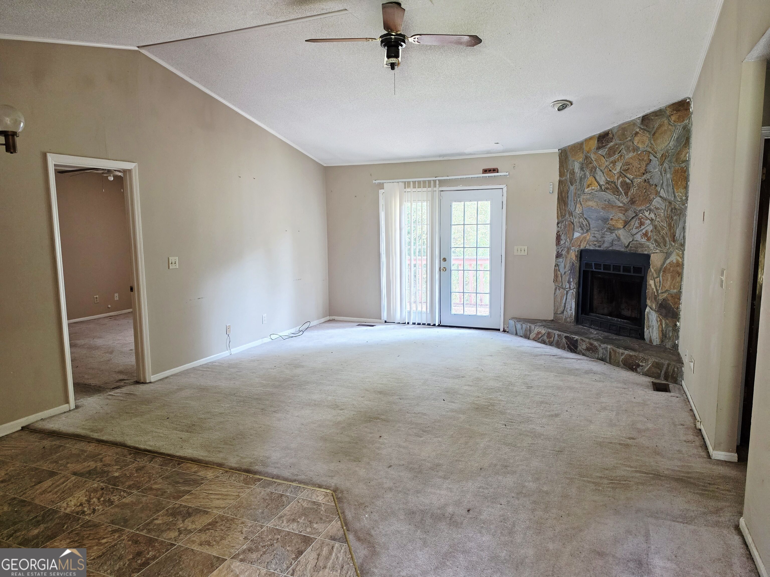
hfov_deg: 73.9
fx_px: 512
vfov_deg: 58.9
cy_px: 288
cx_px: 385
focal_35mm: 23
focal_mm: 6.5
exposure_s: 1/120
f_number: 1.4
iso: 200
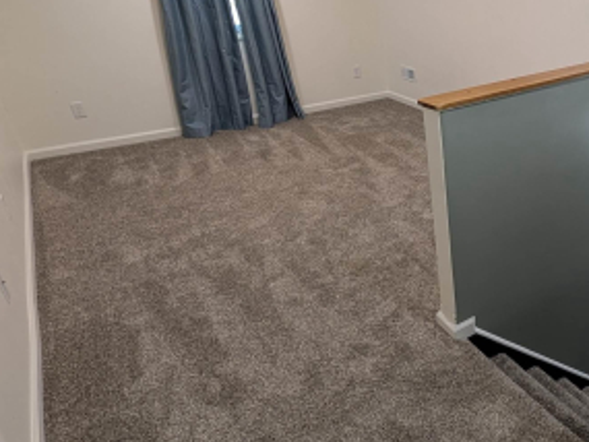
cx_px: 539
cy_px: 176
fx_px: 477
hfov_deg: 54.5
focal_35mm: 28
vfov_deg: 49.5
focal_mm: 2.02
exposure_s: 1/24
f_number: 1.7
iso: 62
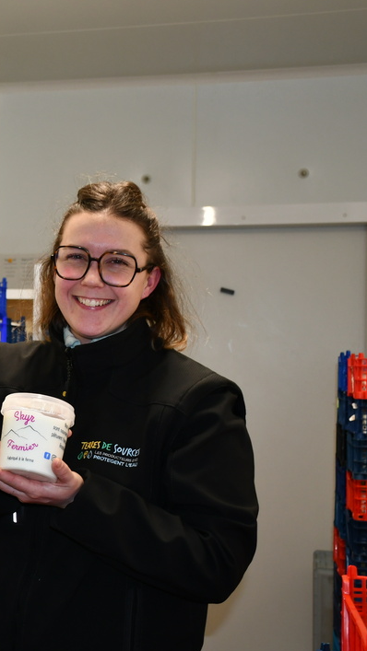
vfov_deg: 32.8
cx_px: -132
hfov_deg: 17.5
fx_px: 1107
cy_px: 347
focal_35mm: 64
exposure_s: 1/60
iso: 400
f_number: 3.8
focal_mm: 24
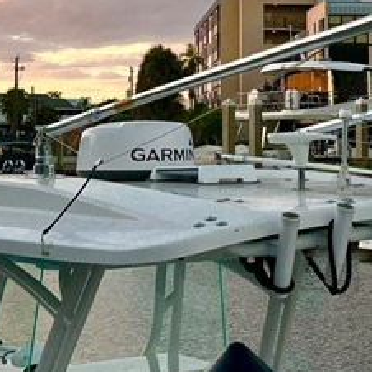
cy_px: 21
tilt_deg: +4.8
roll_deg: +0.5
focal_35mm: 104
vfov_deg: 16.5
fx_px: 1264
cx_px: 270
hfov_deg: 16.7
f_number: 1.6
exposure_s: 1/716
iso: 50
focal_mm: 5.96
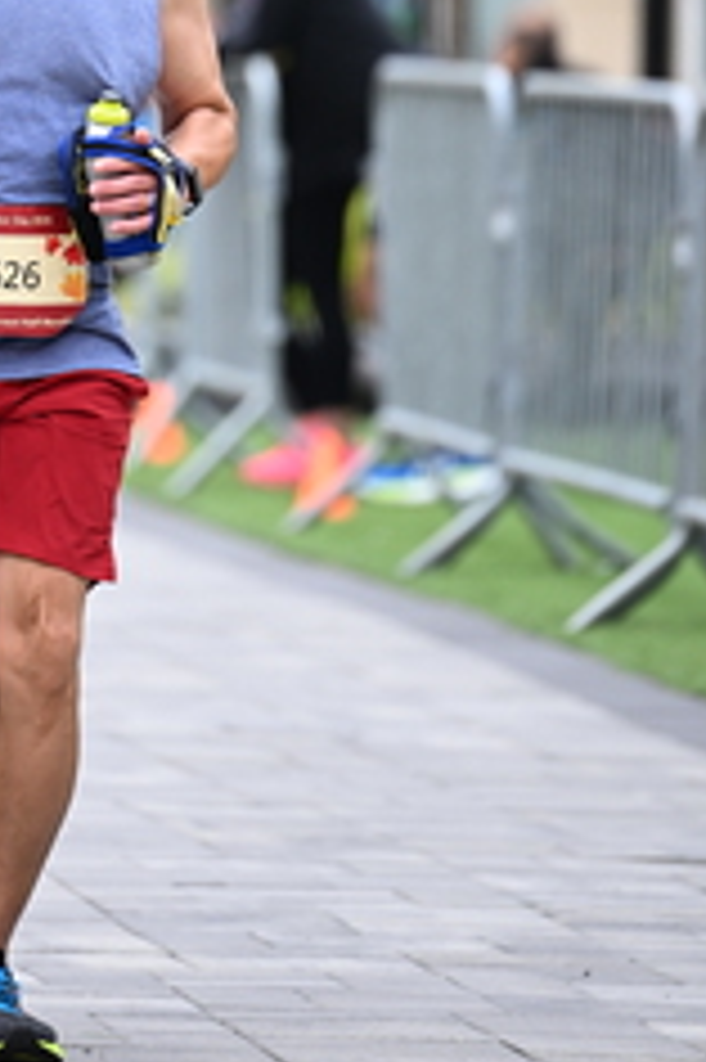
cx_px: 2
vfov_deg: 4.4
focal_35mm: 467
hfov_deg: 2.9
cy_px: -58
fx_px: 13757
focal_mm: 200
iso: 640
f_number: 2.8
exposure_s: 1/2000
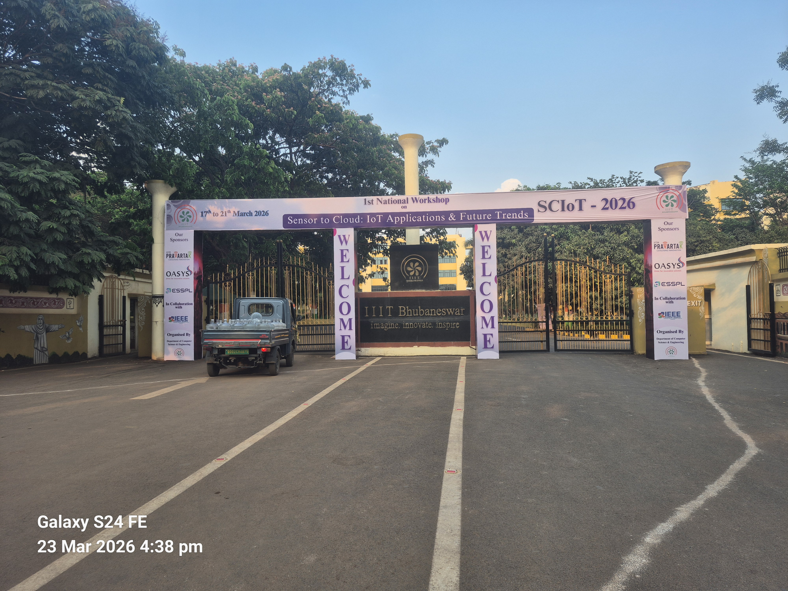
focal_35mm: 23
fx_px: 524
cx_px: 394
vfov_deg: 58.9
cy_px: 296
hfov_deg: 73.9
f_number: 1.8
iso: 25
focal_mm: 5.4
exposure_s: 1/384
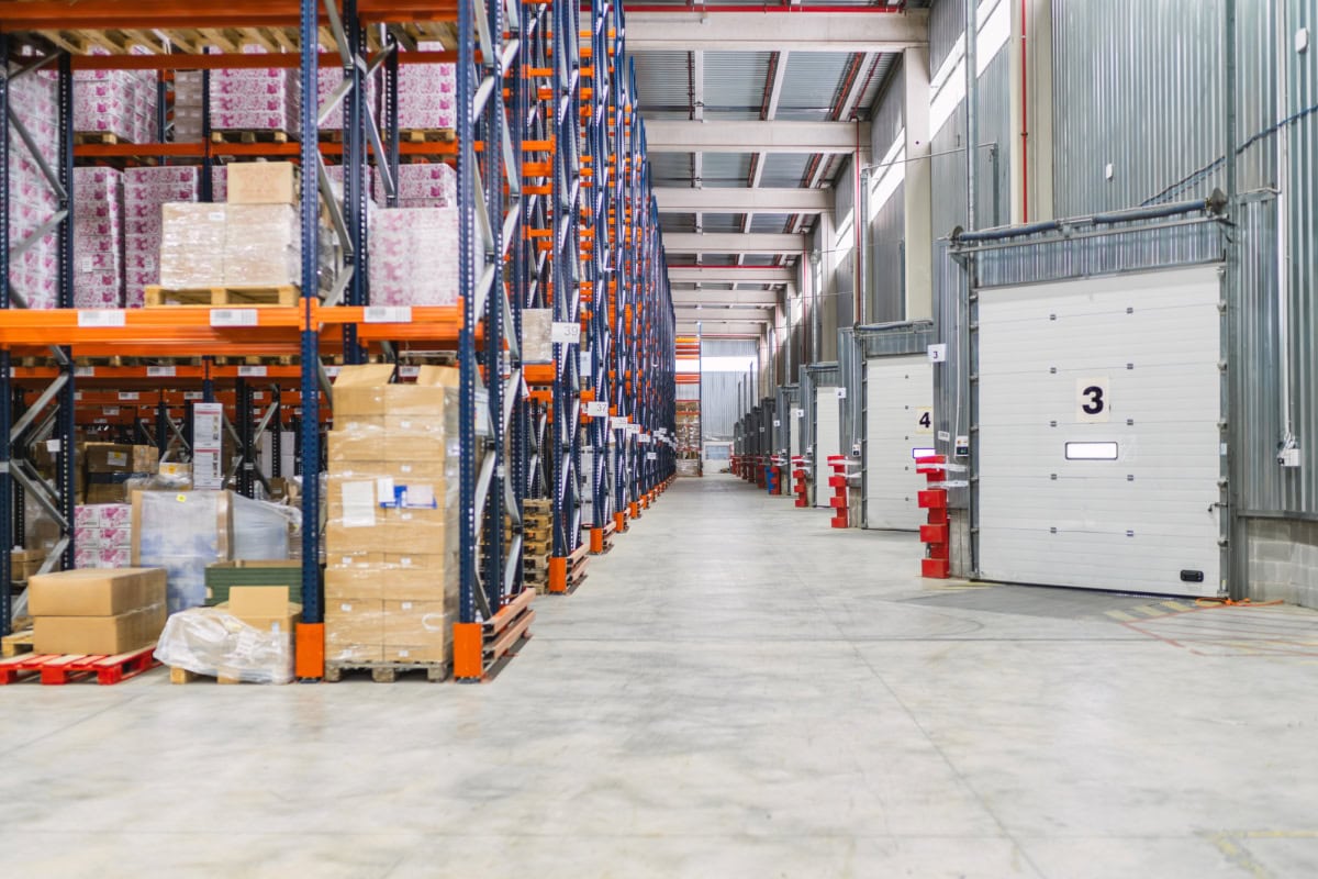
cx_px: 659
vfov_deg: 37.9
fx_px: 1281
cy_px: 440
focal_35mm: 35
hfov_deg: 54.4
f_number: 1.4
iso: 500
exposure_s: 1/250
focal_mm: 35
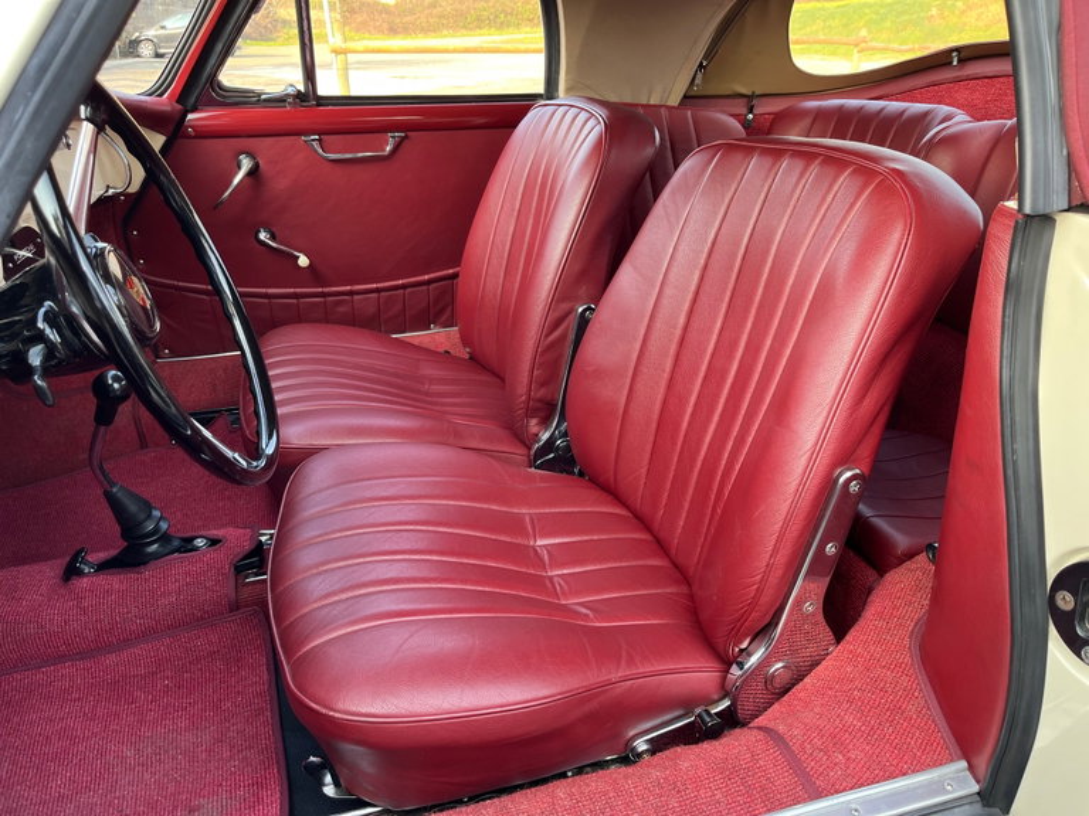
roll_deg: -2.6
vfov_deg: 53.1
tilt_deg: -23.7
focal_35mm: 26
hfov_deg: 67.3
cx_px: 544
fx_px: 818
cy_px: 408
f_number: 1.6
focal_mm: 5.1
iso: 80
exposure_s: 1/121
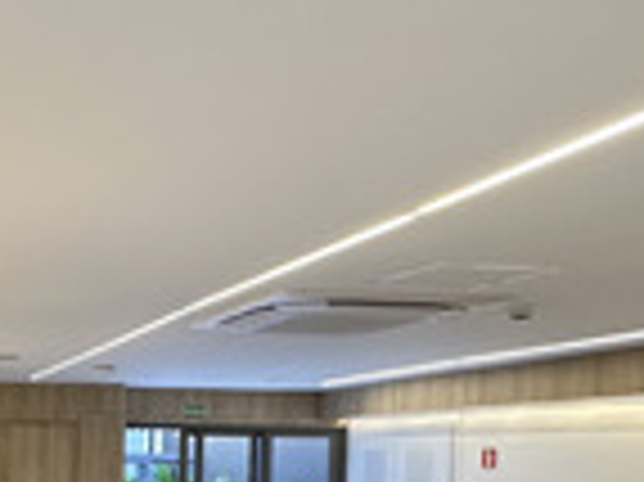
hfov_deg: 31.6
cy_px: 482
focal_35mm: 51
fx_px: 948
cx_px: -122
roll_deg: -1.5
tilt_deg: -2.8
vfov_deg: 26.9
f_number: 2.2
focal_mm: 2.22
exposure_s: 1/60
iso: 320
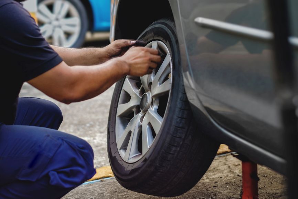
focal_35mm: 84
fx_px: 695
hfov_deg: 24.2
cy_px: 100
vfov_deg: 16.3
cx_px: 149
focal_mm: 56
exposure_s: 1/200
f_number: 2
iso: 100
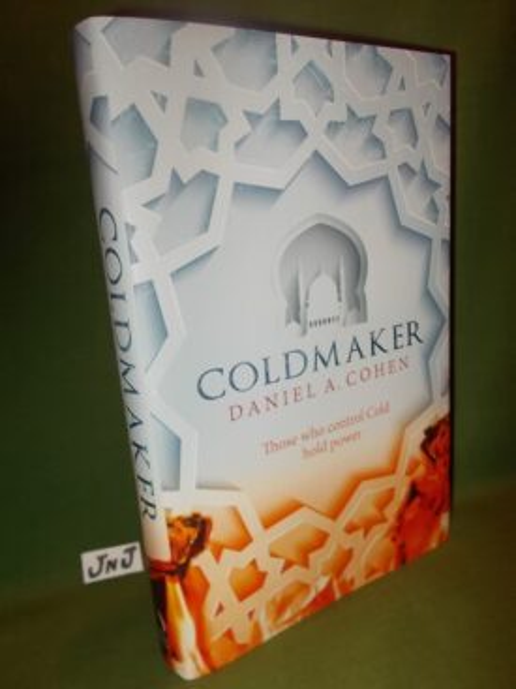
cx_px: 258
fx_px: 517
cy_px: 344
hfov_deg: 53.0
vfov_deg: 67.3
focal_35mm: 26
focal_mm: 4.6
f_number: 3.2
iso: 200
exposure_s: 1/25
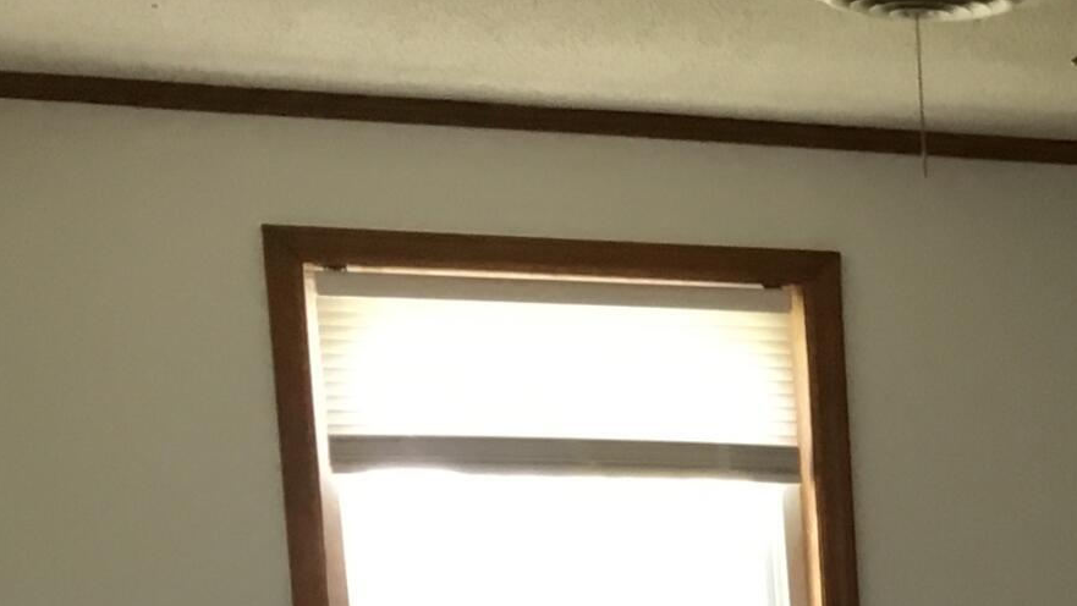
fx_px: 3285
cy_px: 1250
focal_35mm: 115
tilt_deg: -9.5
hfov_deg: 16.5
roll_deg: +0.6
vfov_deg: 9.7
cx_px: 1751
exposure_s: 1/30
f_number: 2.4
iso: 50
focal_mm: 3.3
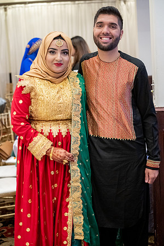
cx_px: 82
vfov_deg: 28.8
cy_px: 123
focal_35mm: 70
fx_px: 478
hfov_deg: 19.5
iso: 10000
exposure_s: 1/100
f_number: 4
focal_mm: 70
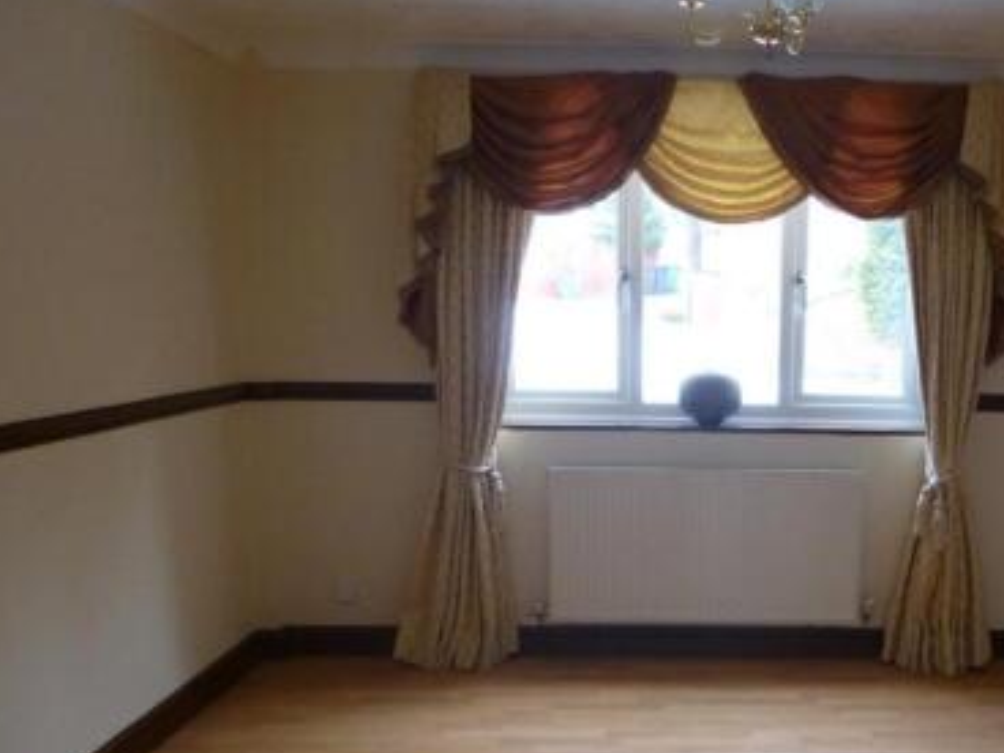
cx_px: 730
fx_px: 1102
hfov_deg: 47.5
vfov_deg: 37.2
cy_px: 517
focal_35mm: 38
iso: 400
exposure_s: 1/60
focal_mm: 4.3
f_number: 3.3
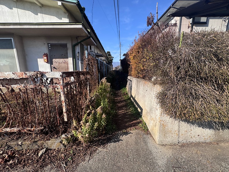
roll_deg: +1.0
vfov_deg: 85.7
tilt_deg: -10.2
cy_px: 86
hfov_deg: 102.1
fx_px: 93
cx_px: 114
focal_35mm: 14
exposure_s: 1/1078
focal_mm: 2.22
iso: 50
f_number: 2.2
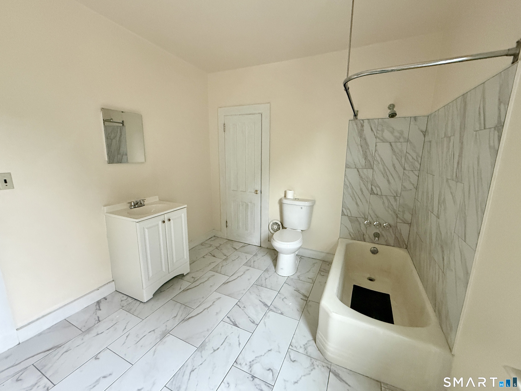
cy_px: 196
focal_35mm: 14
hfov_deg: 102.1
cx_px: 260
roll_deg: +0.9
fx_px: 211
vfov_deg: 85.7
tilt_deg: -11.5
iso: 500
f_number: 2.2
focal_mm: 2.22
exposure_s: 1/60
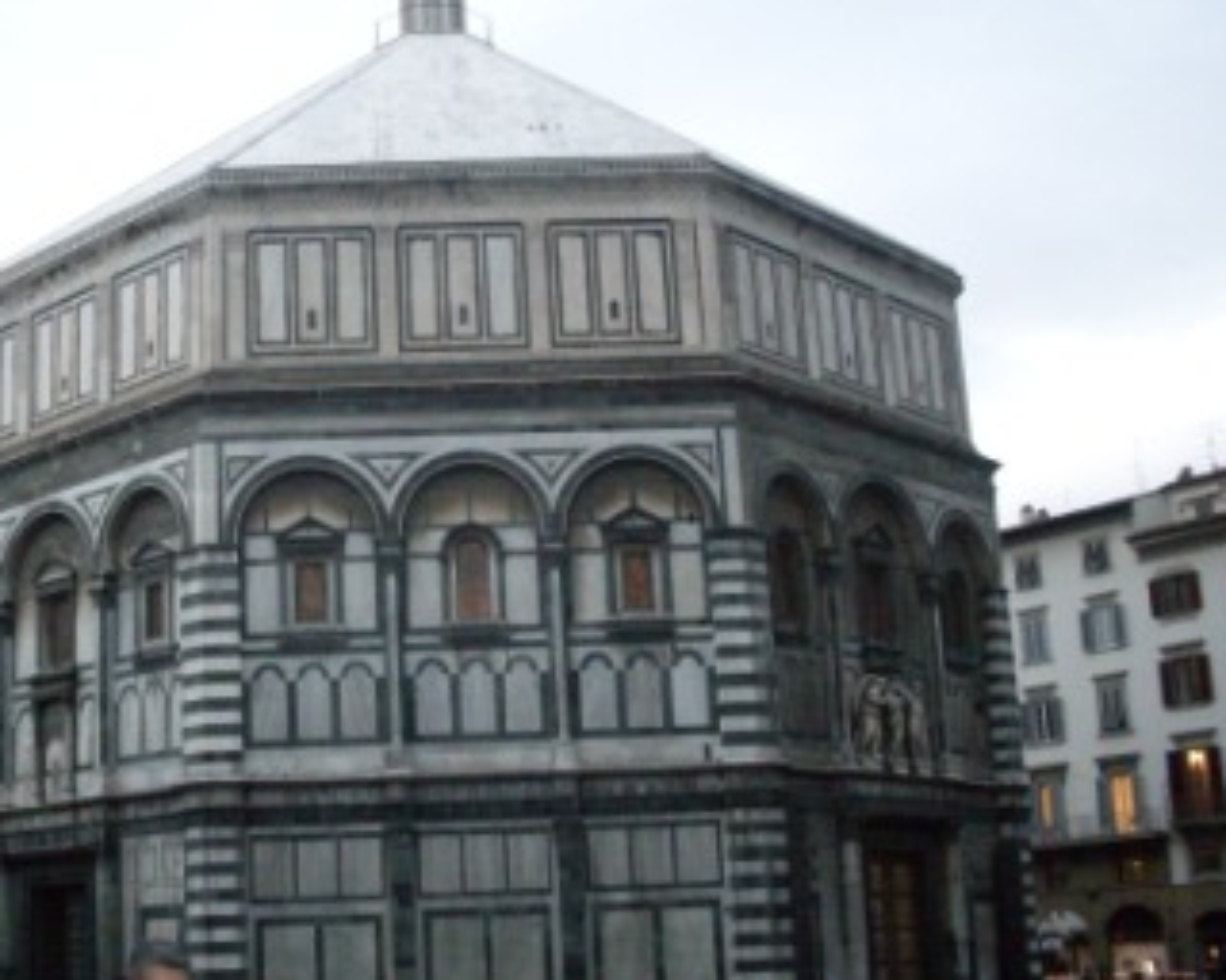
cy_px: 513
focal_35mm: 52
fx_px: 1887
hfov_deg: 35.6
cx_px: 398
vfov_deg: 29.1
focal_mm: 6.3
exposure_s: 1/45
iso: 240
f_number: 2.8
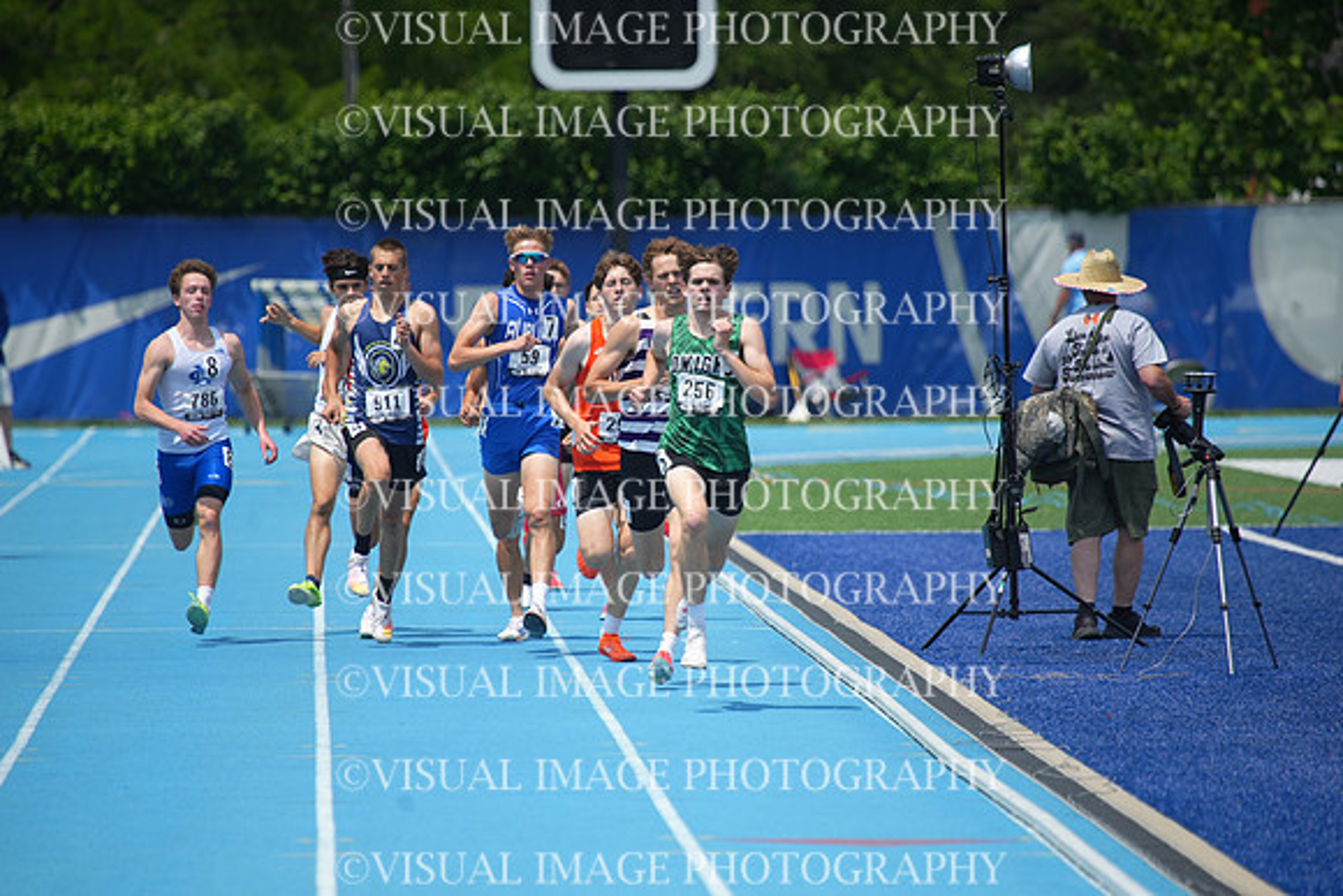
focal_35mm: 400
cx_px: 672
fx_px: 14925
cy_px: 448
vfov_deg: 3.4
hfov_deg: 5.2
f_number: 5.6
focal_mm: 400
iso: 400
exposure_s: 1/2000
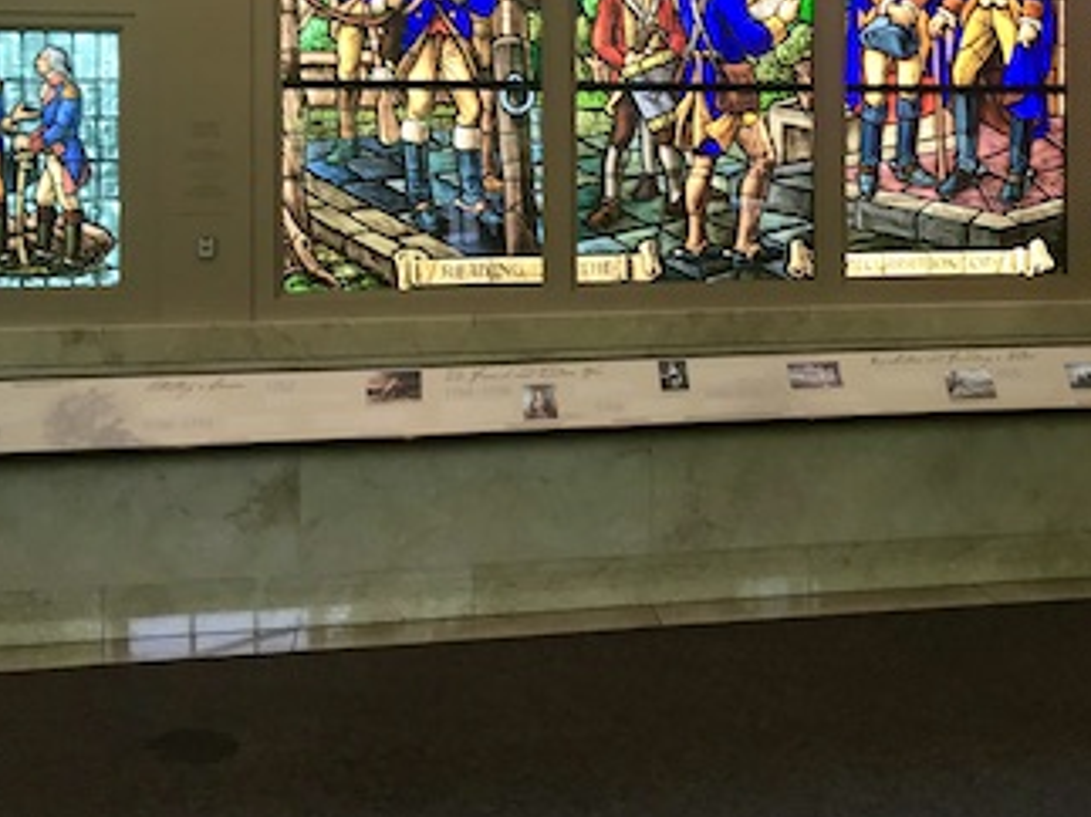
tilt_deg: -0.8
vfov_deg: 27.6
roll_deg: +2.5
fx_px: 1638
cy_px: 194
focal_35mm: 52
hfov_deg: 35.9
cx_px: 828
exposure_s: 1/60
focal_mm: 3.99
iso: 32
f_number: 1.8
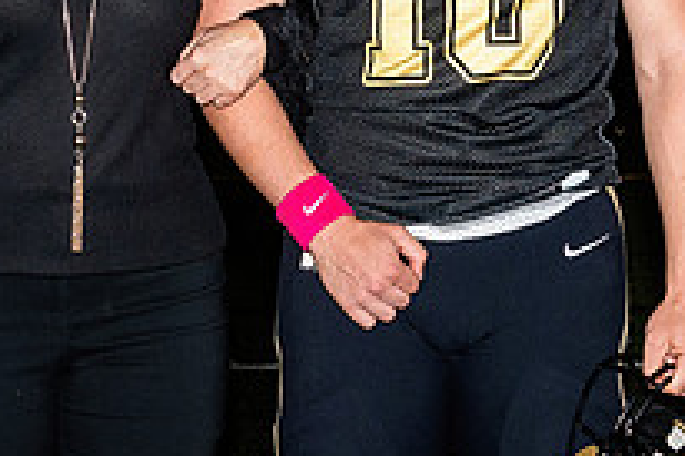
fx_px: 4221
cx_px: 516
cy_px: 192
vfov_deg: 6.2
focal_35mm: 222
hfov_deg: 9.3
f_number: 5
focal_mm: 31
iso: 320
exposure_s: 1/200
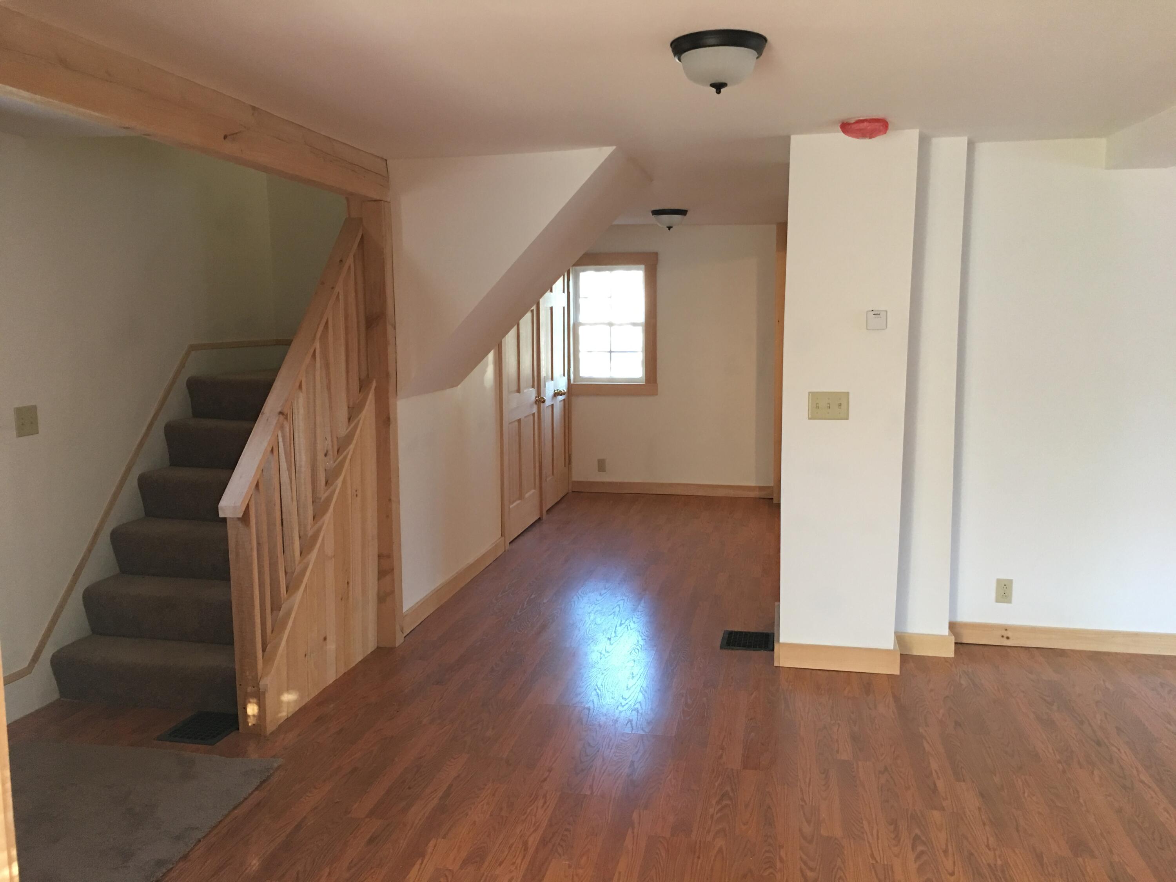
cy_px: 441
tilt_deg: -6.0
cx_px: 588
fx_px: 985
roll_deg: +0.1
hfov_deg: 61.7
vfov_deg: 48.2
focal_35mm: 29
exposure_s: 1/15
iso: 64
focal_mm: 4.15
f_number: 2.2
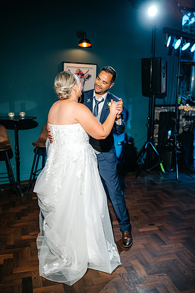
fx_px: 284
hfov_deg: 37.9
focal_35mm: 35
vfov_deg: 54.4
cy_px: 146
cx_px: 98
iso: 400
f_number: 1.8
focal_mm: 35
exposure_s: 1/200
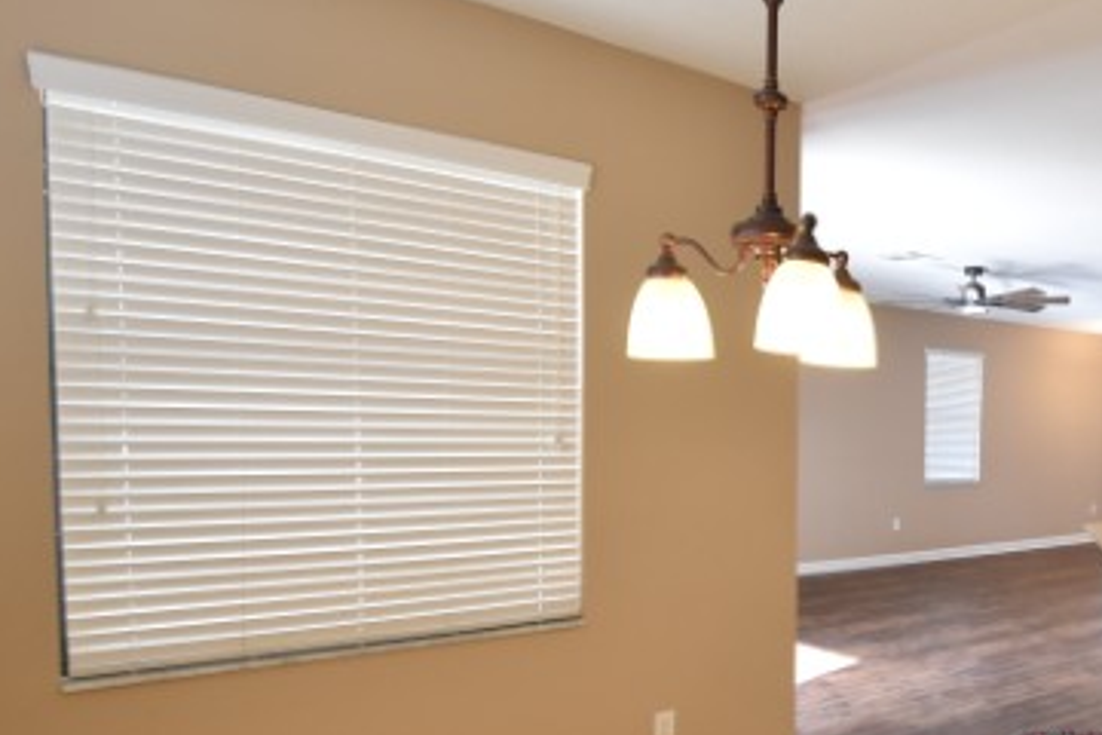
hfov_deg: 53.8
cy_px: 481
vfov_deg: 43.1
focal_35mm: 30
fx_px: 918
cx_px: 998
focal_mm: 10
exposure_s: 1/90
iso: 800
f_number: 3.5
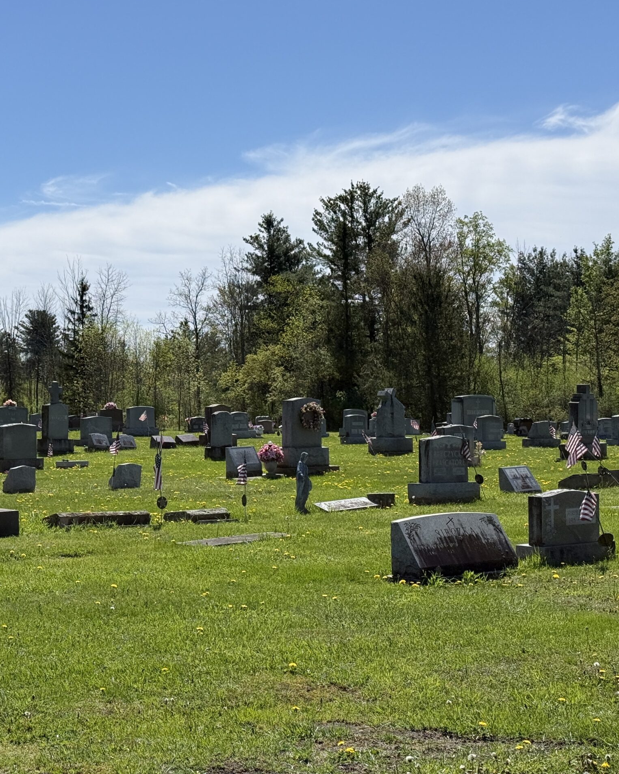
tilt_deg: +0.4
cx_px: 175
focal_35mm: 63
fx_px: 1443
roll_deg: +1.7
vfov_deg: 30.0
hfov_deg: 24.0
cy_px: 385
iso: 64
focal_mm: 6.76
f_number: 1.78
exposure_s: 1/7874
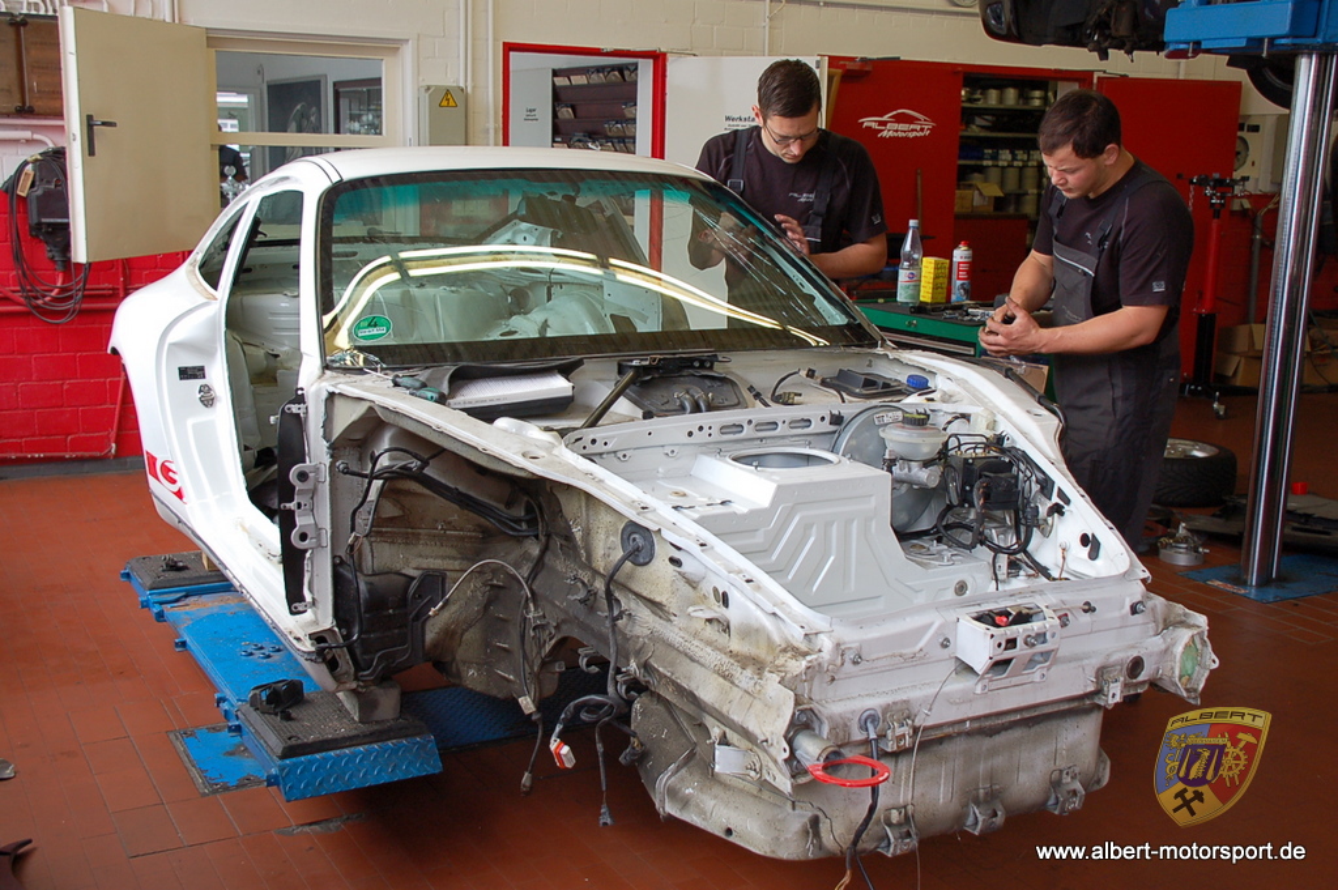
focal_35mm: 40
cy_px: 445
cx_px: 669
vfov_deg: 33.0
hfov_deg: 48.0
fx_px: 1504
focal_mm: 27
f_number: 5
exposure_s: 1/100
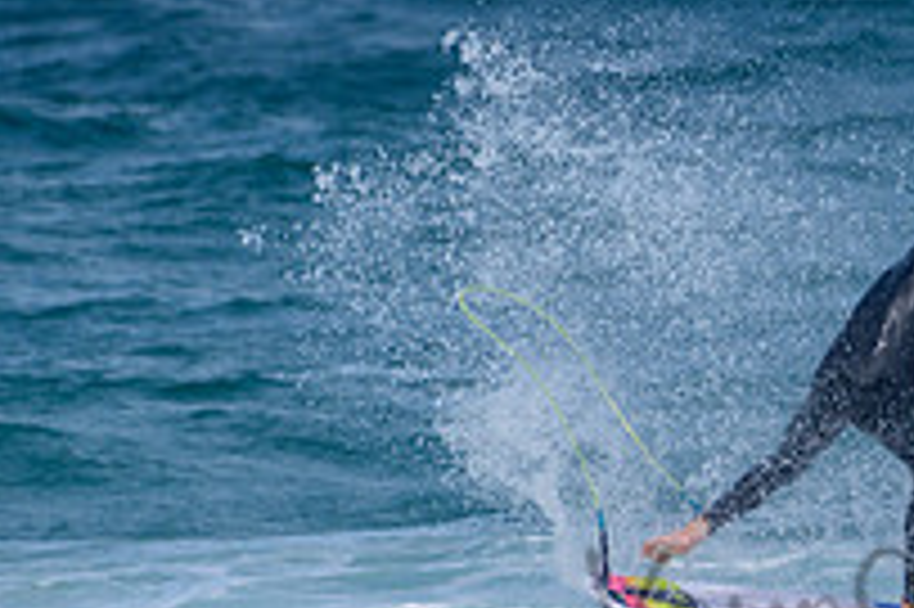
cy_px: 430
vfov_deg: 0.8
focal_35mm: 1756
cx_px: 1225
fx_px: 44546
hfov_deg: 1.2
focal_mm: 500
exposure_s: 1/2000
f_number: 5.6
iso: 110
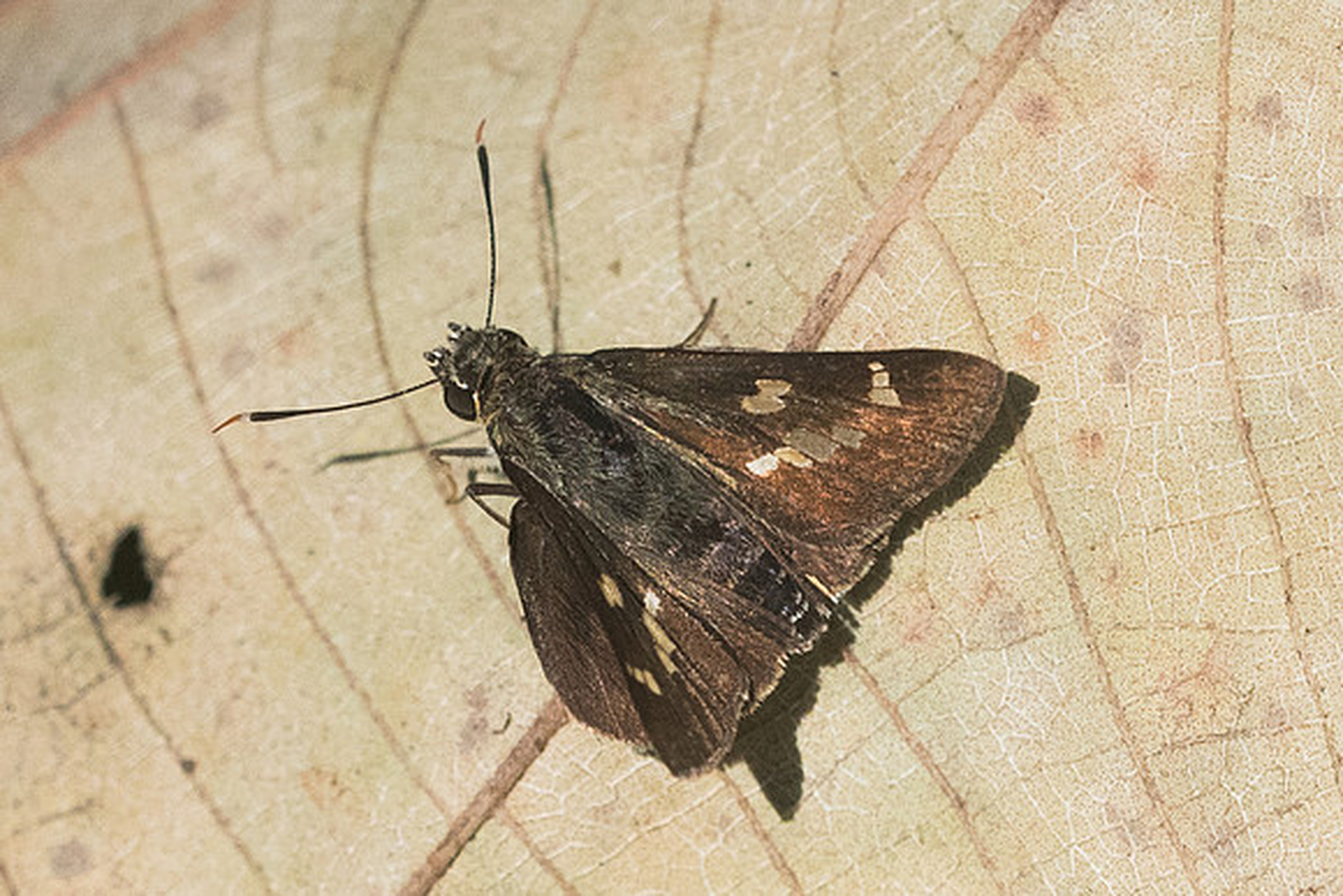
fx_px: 28518
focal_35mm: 764
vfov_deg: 1.8
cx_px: 726
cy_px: 537
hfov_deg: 2.7
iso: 800
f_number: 5.6
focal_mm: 150
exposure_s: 1/4000
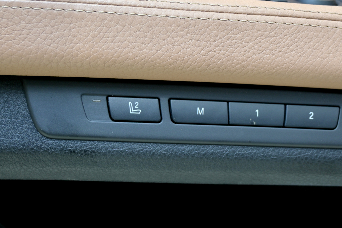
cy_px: 88
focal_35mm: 52
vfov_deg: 25.8
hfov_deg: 37.8
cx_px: 208
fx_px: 497
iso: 125
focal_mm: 27.5
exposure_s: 1/20
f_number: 4.5
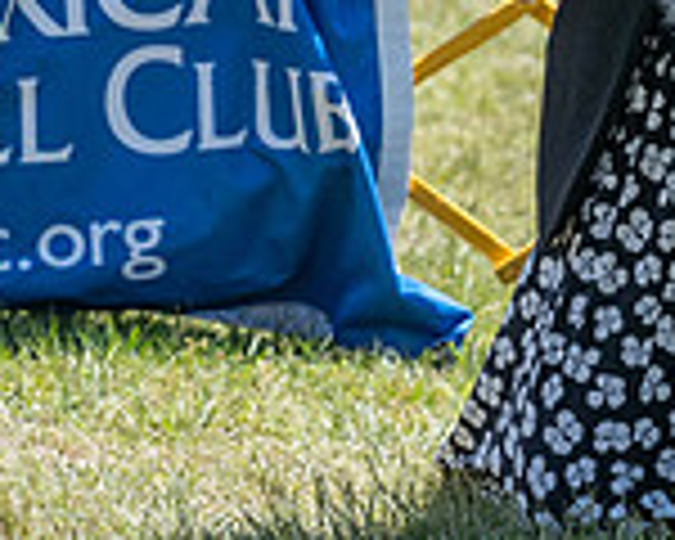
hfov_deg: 2.8
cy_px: -117
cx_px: 938
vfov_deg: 2.2
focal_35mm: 693
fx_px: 13844
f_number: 7.1
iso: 1250
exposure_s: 1/1600
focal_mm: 150
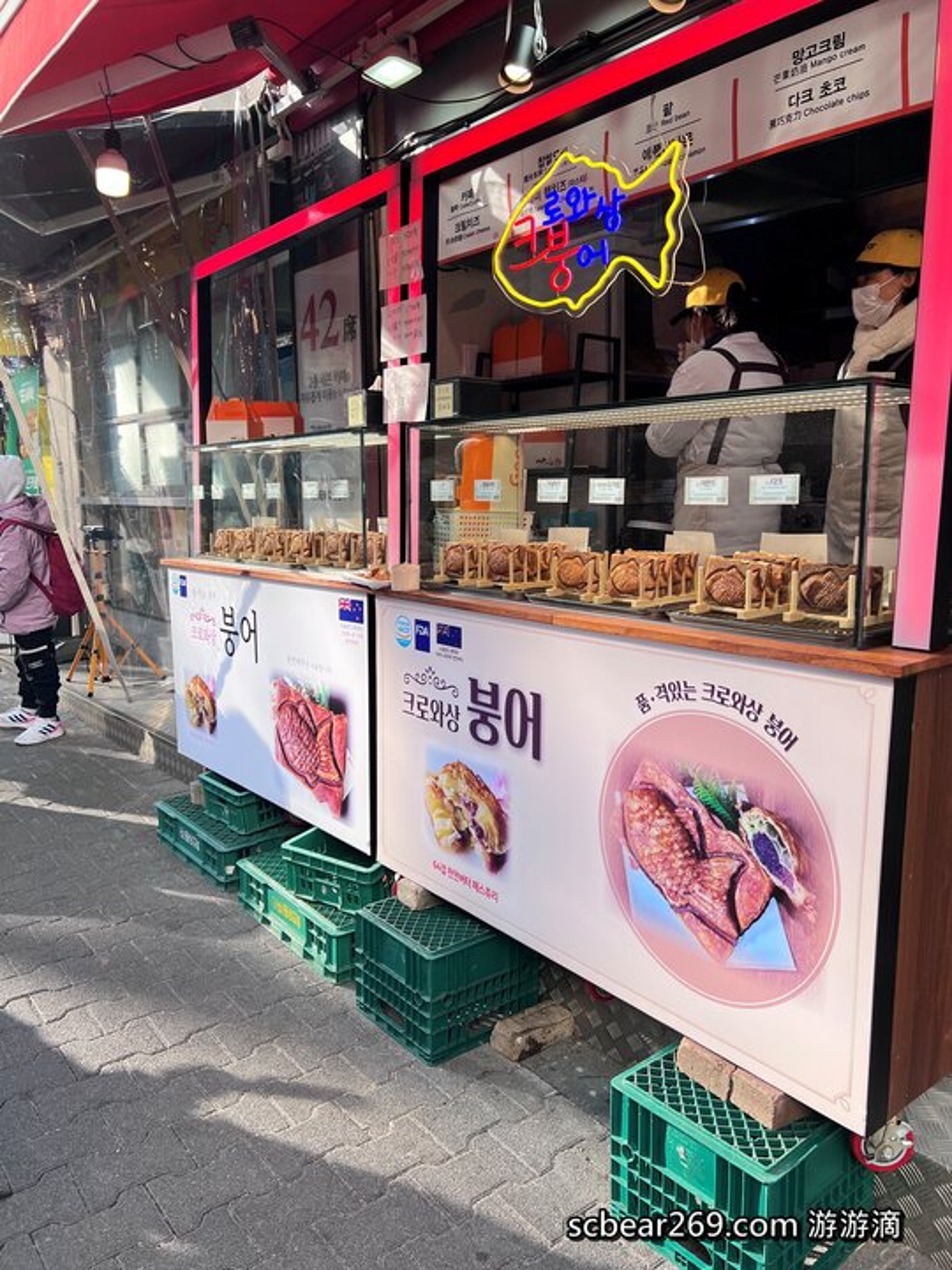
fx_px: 953
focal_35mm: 26
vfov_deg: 67.3
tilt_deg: -7.9
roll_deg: +0.2
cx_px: 476
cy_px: 635
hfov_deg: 53.1
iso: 50
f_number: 1.5
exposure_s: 1/902
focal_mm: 5.7
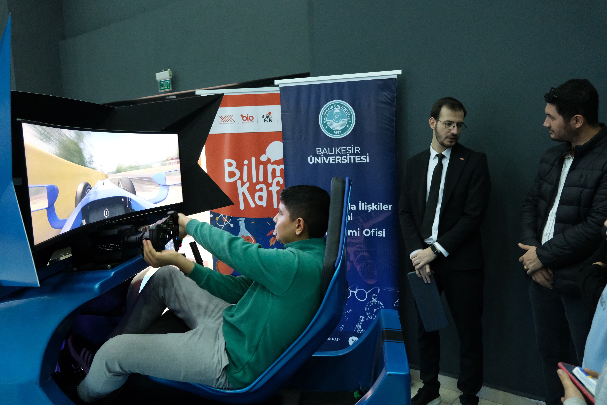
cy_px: 202
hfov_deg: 63.7
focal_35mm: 29
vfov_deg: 45.0
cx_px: 304
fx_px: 489
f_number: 4
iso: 6400
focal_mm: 19.2
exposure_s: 1/27
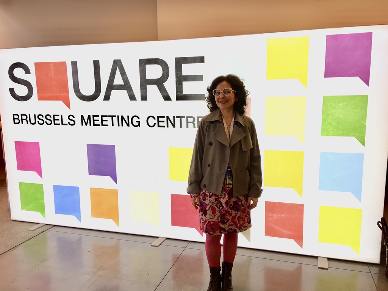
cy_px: 146
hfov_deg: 61.7
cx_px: 194
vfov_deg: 48.2
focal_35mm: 29
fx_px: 325
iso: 32
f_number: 2.2
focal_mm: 4.15
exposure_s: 1/33
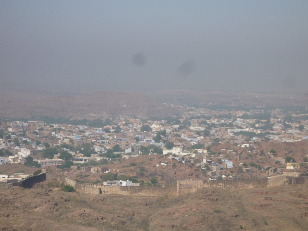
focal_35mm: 120
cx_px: 154
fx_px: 1068
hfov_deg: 16.4
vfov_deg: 12.3
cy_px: 116
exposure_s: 1/800
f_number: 5.6
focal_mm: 17.6
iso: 100
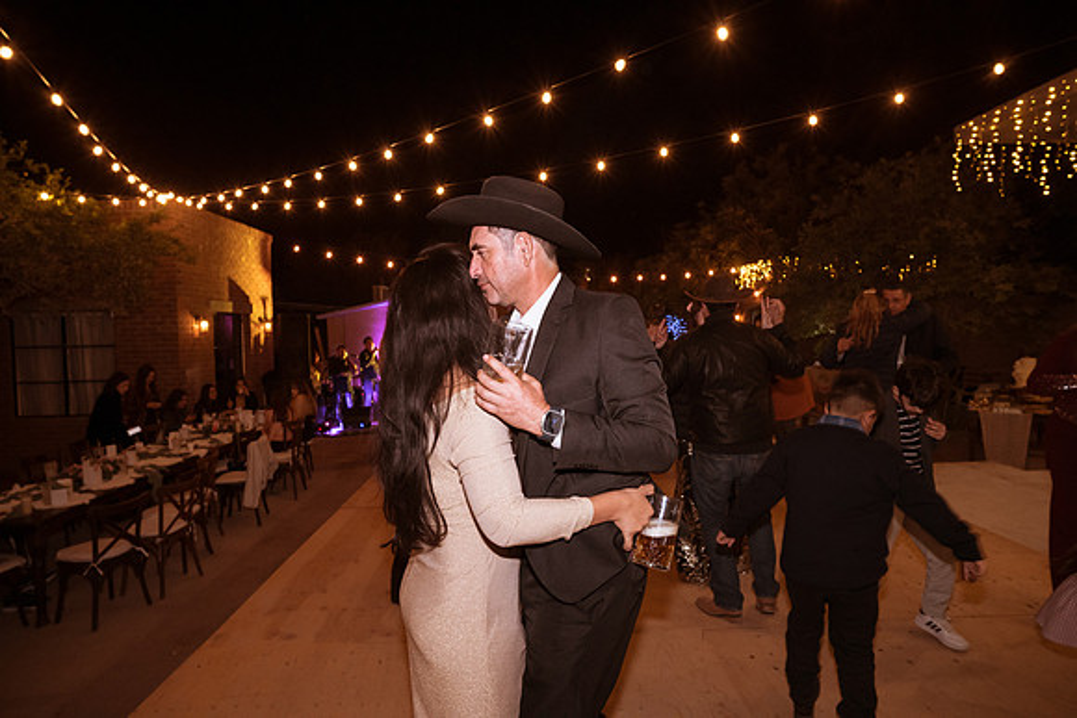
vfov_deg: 62.0
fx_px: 598
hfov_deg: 84.0
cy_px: 359
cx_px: 538
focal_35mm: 20
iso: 3200
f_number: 6.3
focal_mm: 20
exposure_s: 1/60
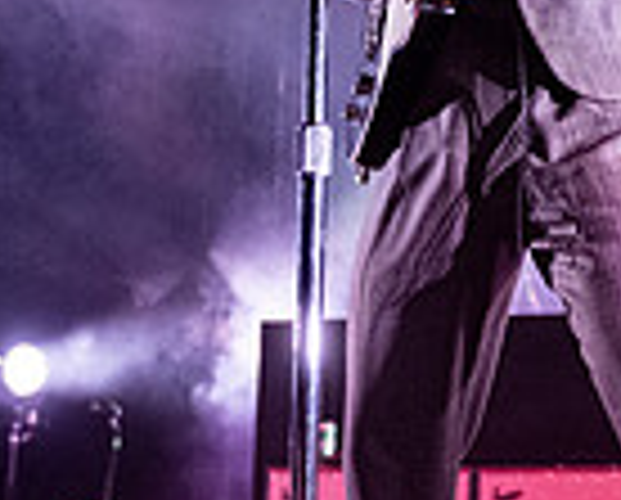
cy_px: 122
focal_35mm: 107
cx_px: 560
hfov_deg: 17.6
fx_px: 1971
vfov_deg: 14.4
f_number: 2.8
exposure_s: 1/320
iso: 2800
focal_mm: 24
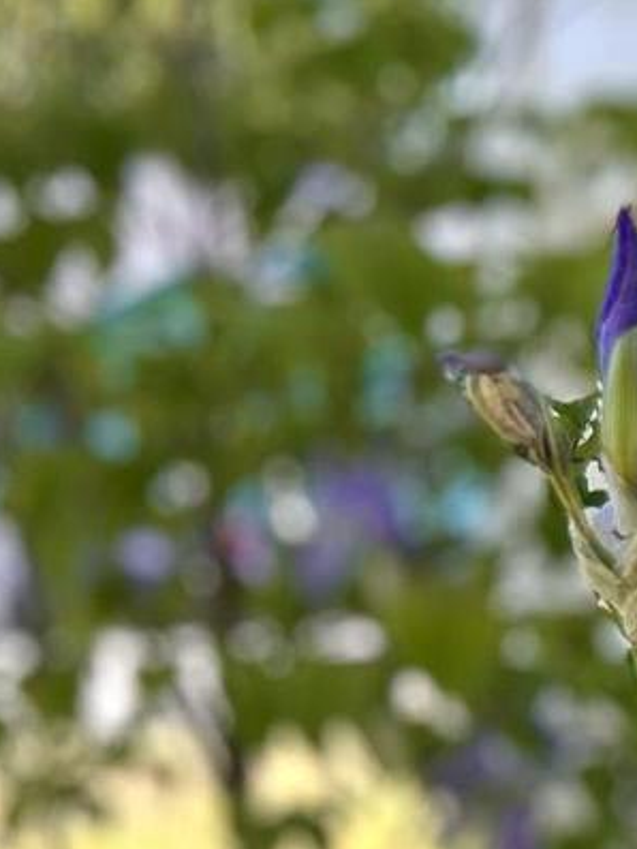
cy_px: 678
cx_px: 1560
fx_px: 3286
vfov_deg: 14.6
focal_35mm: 134
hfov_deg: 9.7
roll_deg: +0.7
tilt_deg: +0.7
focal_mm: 5.7
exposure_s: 1/646
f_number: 1.5
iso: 50
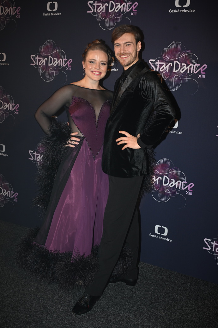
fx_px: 391
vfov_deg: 45.4
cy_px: 164
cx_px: 109
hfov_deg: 31.2
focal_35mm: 43
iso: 800
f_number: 5.6
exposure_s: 1/125
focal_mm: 43
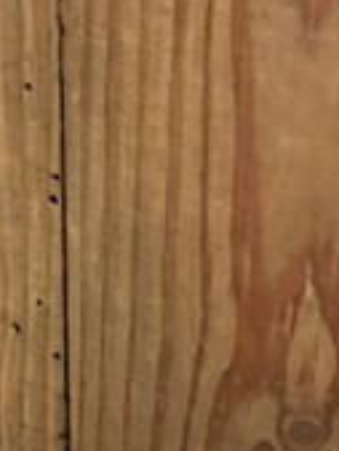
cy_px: 318
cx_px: 53
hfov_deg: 24.3
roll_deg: +1.6
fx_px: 769
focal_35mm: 59
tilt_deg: -25.6
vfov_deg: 32.3
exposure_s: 1/13
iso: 640
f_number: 1.6
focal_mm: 5.1
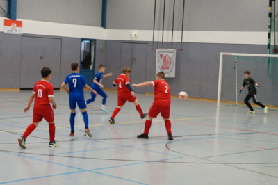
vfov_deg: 16.5
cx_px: 139
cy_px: 92
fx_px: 637
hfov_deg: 24.6
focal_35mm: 82
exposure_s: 1/100
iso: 2500
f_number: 7.1
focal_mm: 55
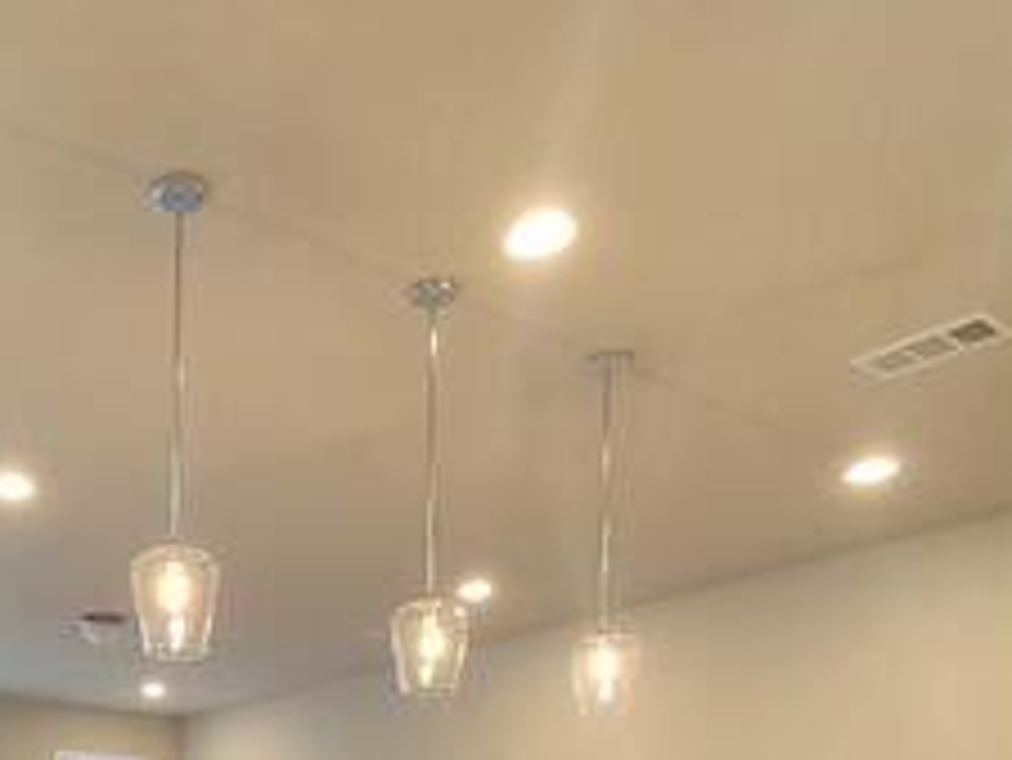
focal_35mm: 37
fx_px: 1082
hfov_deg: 46.0
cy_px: 931
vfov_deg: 31.7
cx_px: 130
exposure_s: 1/60
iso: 200
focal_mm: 1.8
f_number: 2.2
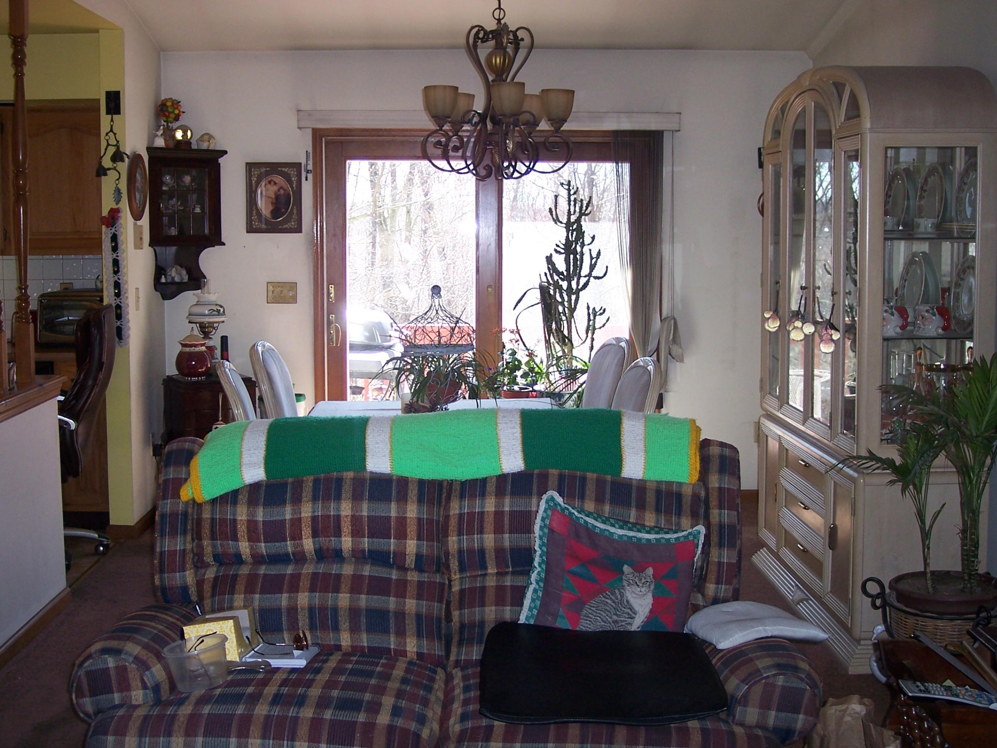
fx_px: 1267
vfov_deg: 32.9
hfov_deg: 42.9
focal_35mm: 44
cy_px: 361
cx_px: 477
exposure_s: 1/60
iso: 100
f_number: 2.8
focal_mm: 8
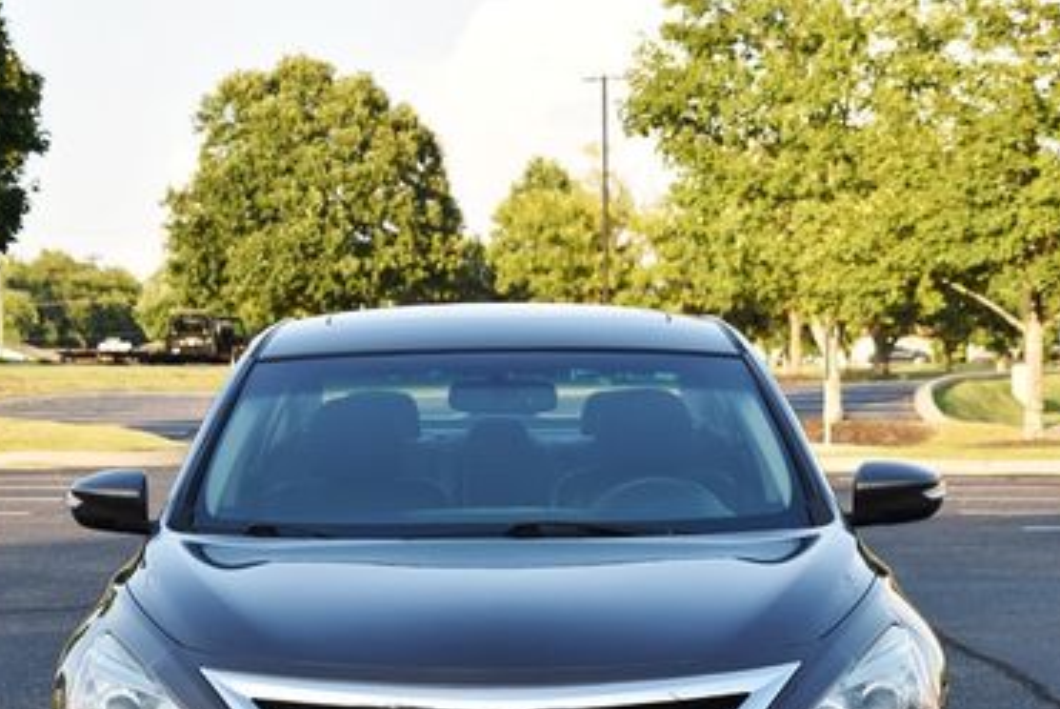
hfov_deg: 17.2
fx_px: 3507
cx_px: 509
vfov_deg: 11.5
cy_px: 608
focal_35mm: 119
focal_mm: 46
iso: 200
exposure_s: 1/250
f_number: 5.6
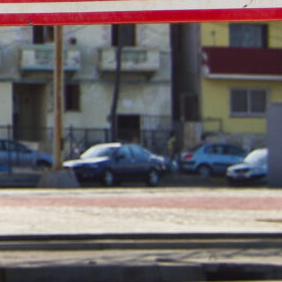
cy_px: -248
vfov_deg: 5.1
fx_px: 3103
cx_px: -414
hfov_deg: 5.0
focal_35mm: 337
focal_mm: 38.75
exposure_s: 1/500
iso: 100
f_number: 16
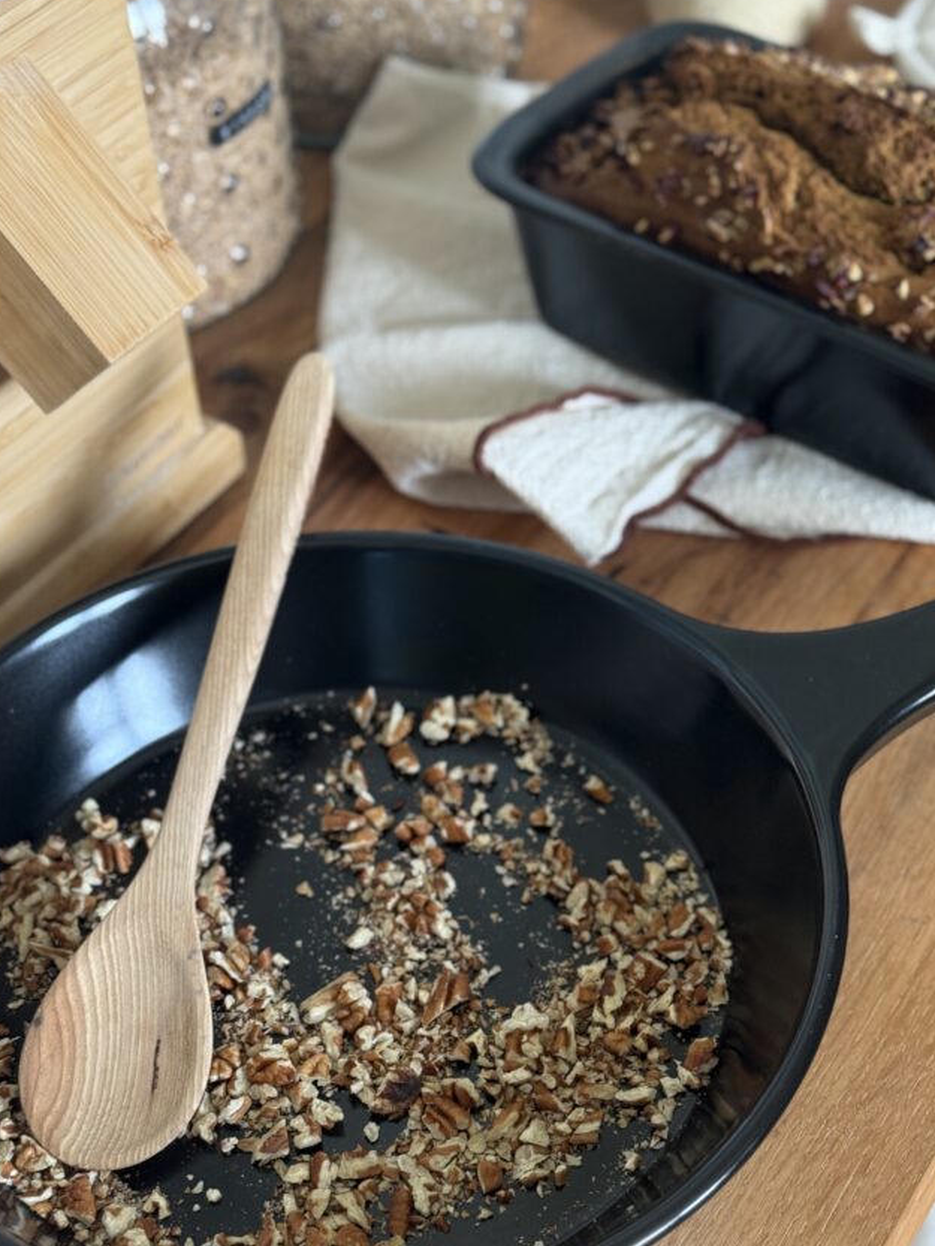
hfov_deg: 24.8
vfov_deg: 32.6
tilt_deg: -46.5
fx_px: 2124
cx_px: 540
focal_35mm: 59
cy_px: 743
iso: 125
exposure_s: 1/60
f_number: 1.78
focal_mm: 6.76
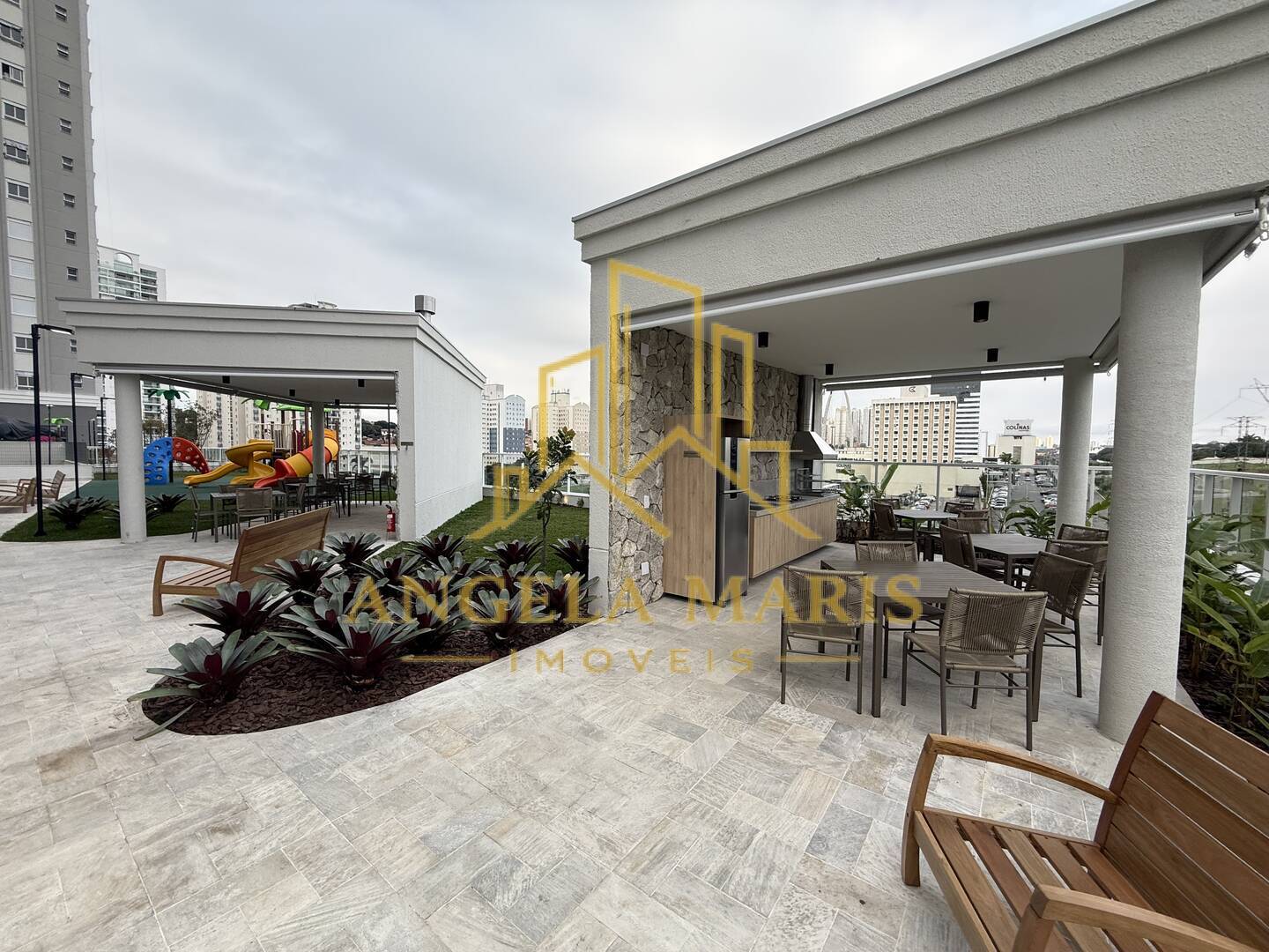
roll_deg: -1.3
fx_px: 513
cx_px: 634
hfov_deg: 102.1
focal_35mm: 14
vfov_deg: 85.7
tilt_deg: -2.8
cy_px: 476
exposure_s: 1/436
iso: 50
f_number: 2.2
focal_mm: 2.22
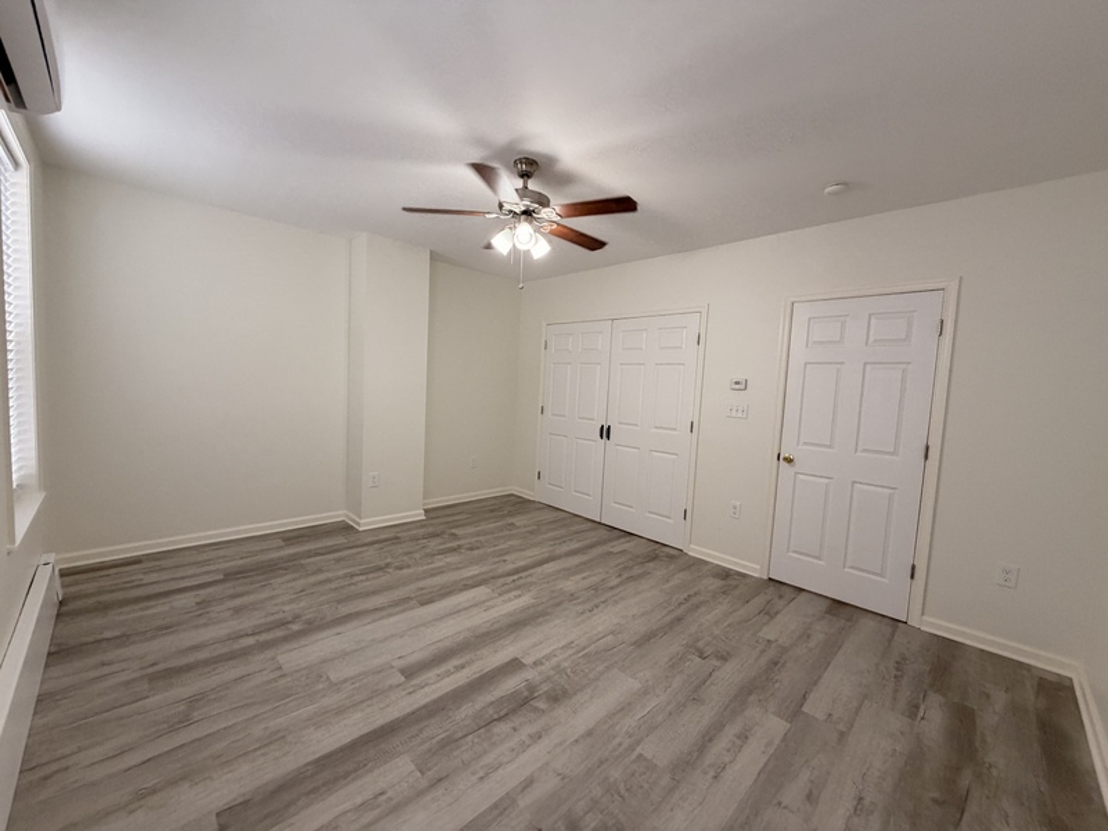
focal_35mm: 14
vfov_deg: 85.7
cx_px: 554
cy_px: 416
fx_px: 448
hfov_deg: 102.1
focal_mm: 2.22
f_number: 2.2
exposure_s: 1/120
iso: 250
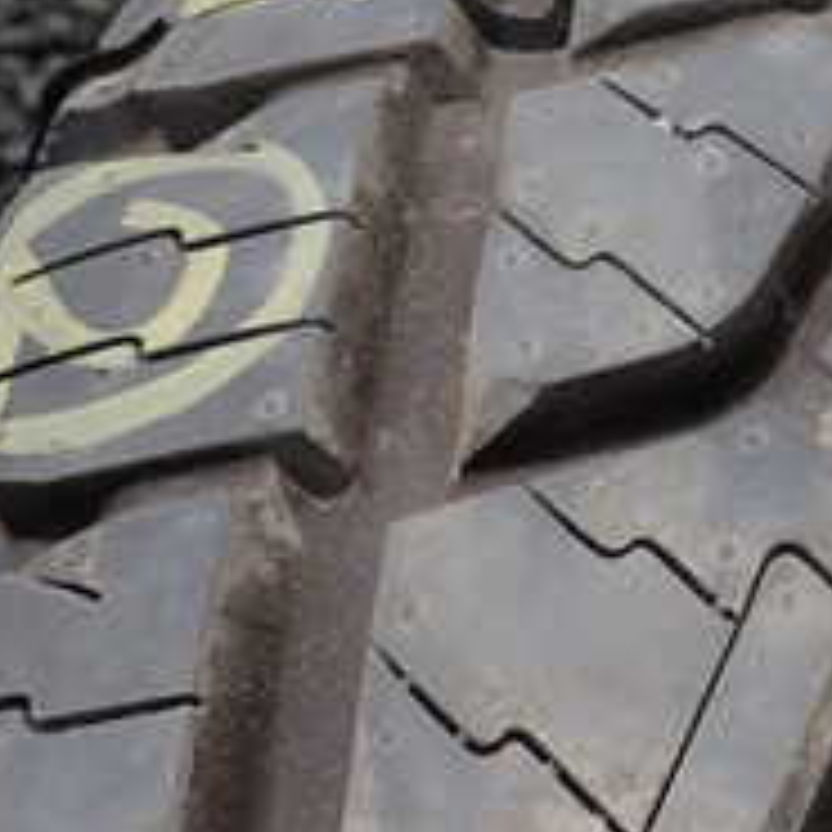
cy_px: 238
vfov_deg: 20.1
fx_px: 2339
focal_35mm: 86
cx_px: 1147
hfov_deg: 18.5
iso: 100
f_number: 3.2
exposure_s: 1/800
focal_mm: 5.4
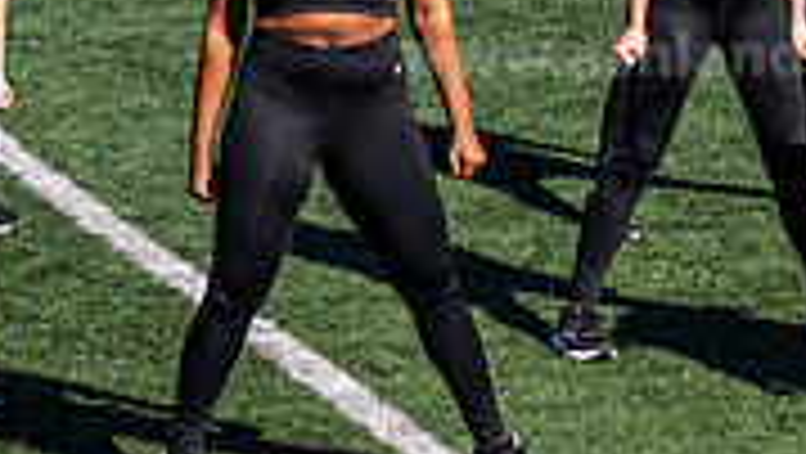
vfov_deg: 1.8
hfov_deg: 3.2
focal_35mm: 679
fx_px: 14522
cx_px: 194
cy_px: 151
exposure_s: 1/1000
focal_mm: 200
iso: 160
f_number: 4.5
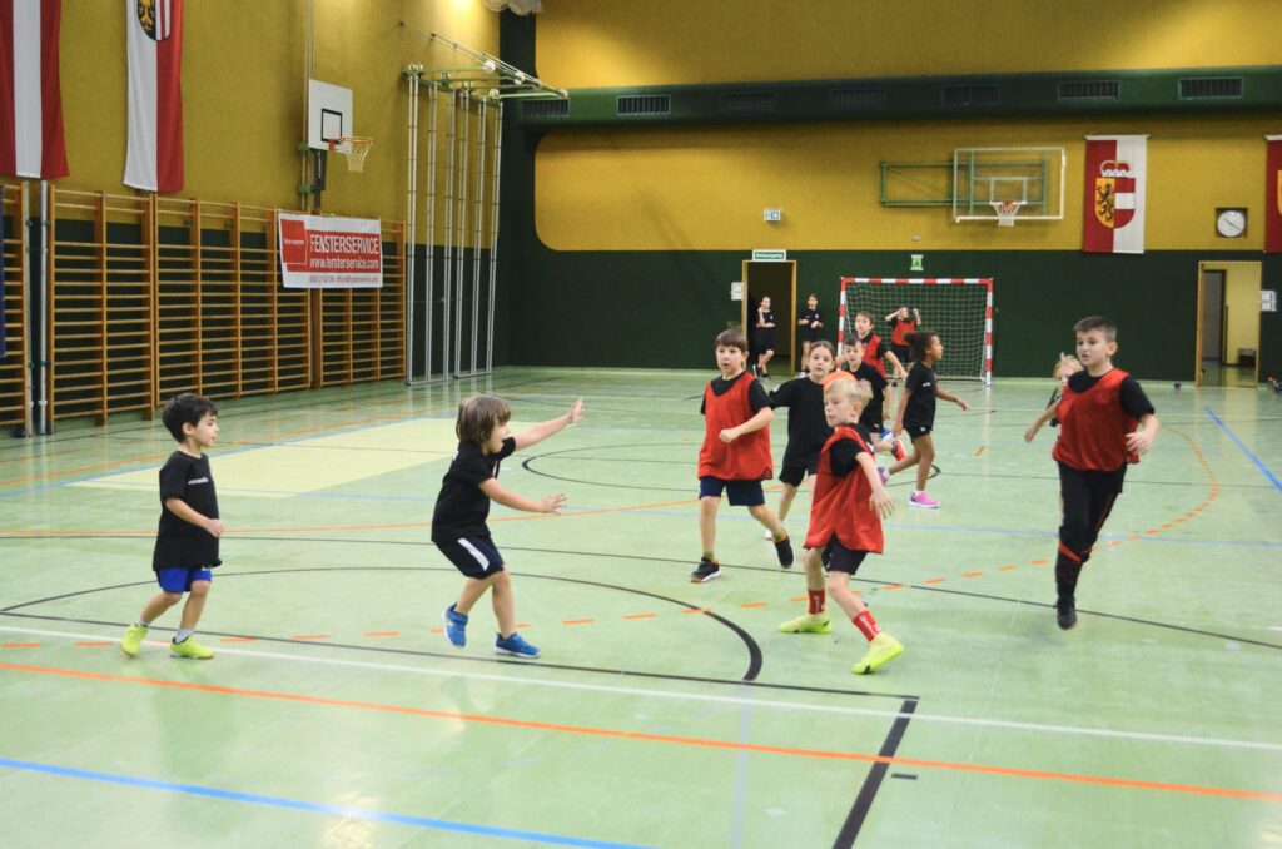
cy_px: 424
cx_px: 641
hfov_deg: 62.0
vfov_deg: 43.4
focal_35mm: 30
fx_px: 1066
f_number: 3.8
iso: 1400
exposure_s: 1/500
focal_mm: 20
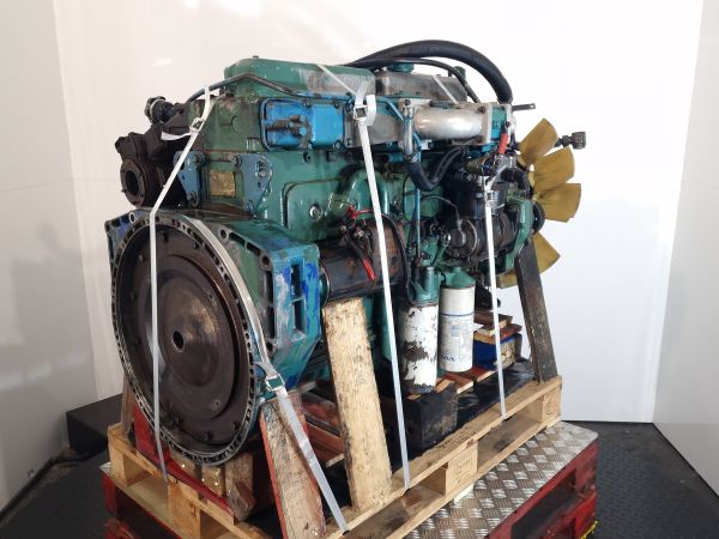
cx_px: 360
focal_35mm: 23
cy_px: 270
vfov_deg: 58.9
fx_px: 478
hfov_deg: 73.9
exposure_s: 1/50
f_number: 1.8
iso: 80
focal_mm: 6.4
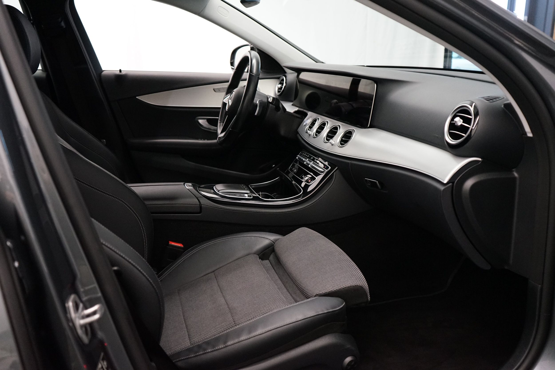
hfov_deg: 61.9
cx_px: 278
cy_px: 185
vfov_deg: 43.6
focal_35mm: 30
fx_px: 462
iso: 4000
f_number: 3.5
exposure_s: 1/160
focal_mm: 30
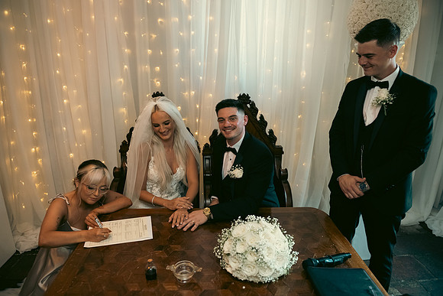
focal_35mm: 24
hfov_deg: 73.7
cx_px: 222
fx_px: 295
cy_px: 148
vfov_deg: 53.2
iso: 1250
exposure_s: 1/160
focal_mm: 24
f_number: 3.5
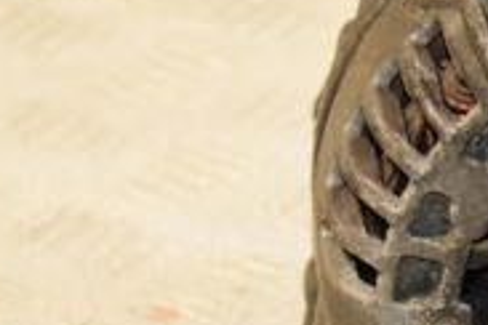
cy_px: 229
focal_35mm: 262
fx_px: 3551
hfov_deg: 7.7
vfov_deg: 5.2
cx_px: 701
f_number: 5
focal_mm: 50
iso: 800
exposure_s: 1/200
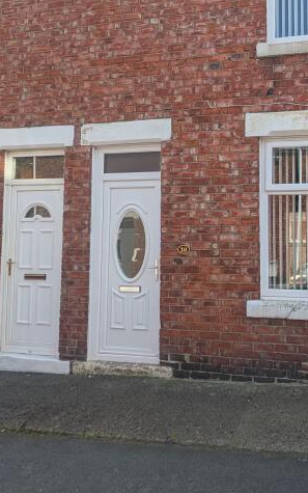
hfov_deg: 37.6
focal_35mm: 32
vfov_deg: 59.1
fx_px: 430
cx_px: 259
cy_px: 195
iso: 48
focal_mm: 1.83
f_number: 2.2
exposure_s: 1/764
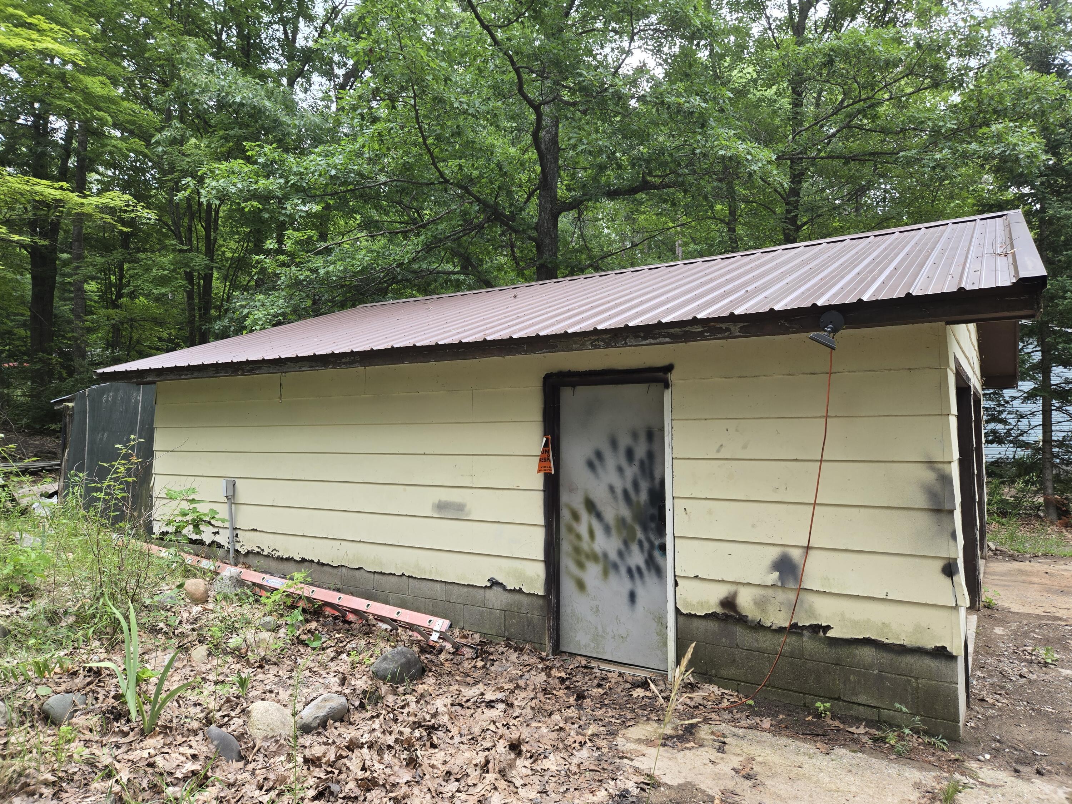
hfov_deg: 73.9
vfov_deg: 58.9
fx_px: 712
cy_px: 402
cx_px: 536
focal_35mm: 23
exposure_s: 1/180
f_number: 1.8
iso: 50
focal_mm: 5.4
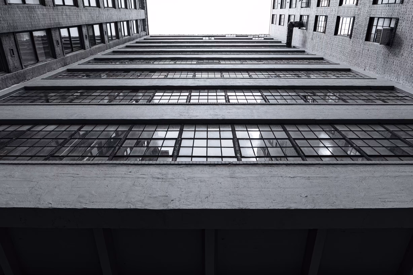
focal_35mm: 24
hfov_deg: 73.8
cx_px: 206
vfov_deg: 53.0
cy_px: 138
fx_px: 275
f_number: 6.3
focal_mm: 16
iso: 100
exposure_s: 1/80
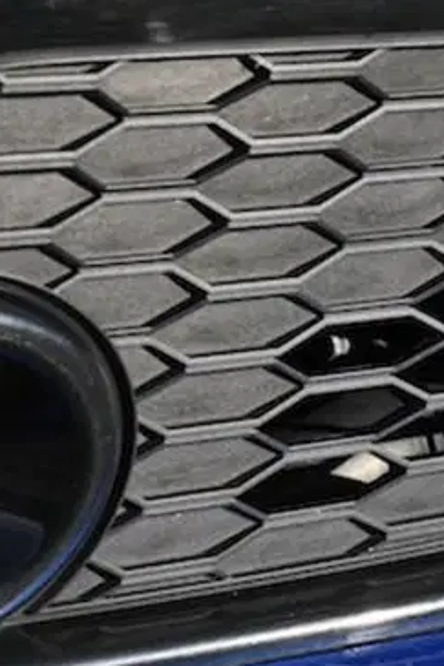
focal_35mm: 230
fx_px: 4259
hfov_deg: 6.0
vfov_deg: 9.0
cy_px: 283
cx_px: 156
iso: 100
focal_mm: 70
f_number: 4
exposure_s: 1/640
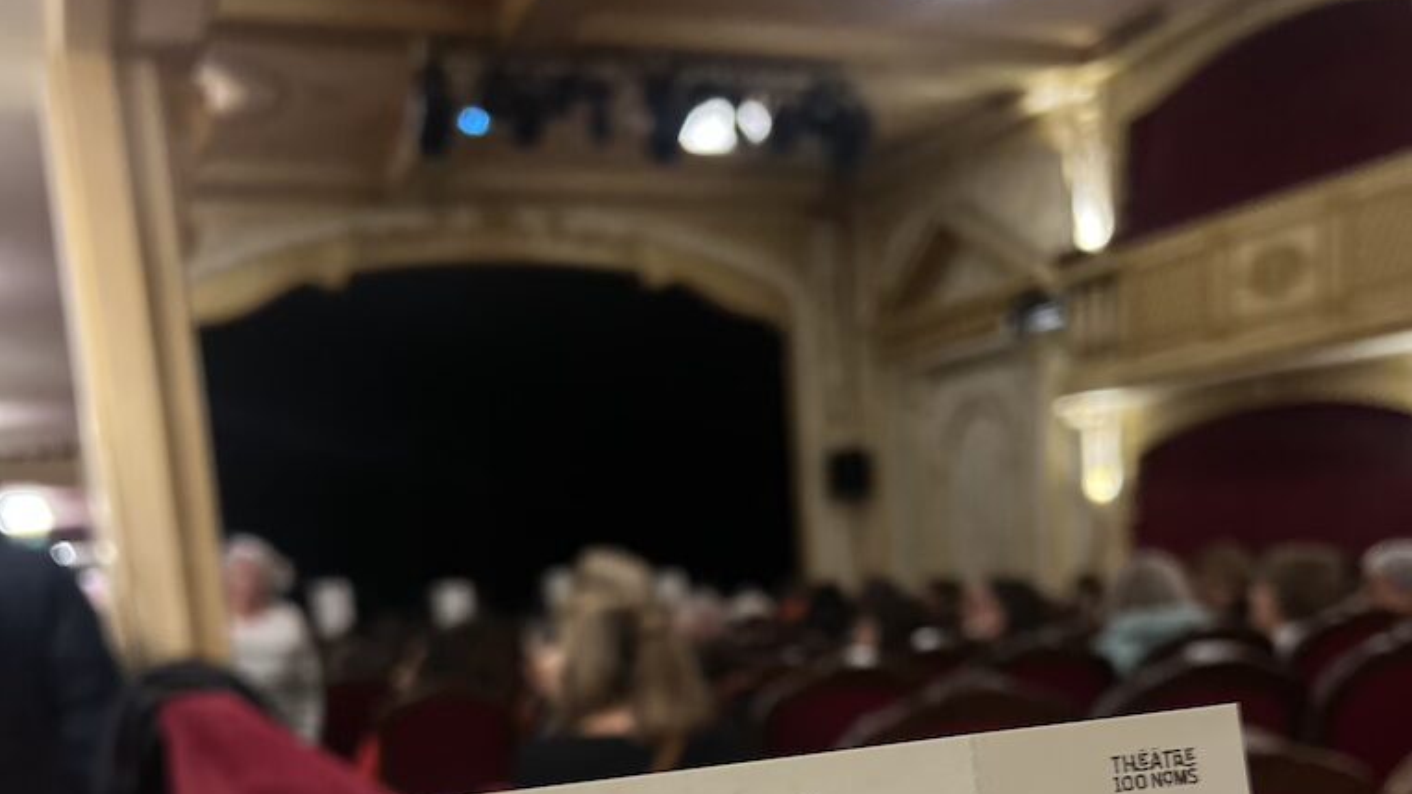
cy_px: 805
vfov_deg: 29.1
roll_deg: +3.7
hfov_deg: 52.8
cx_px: 703
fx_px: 1423
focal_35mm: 38
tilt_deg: -9.8
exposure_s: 1/25
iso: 500
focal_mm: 5.7
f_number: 1.5
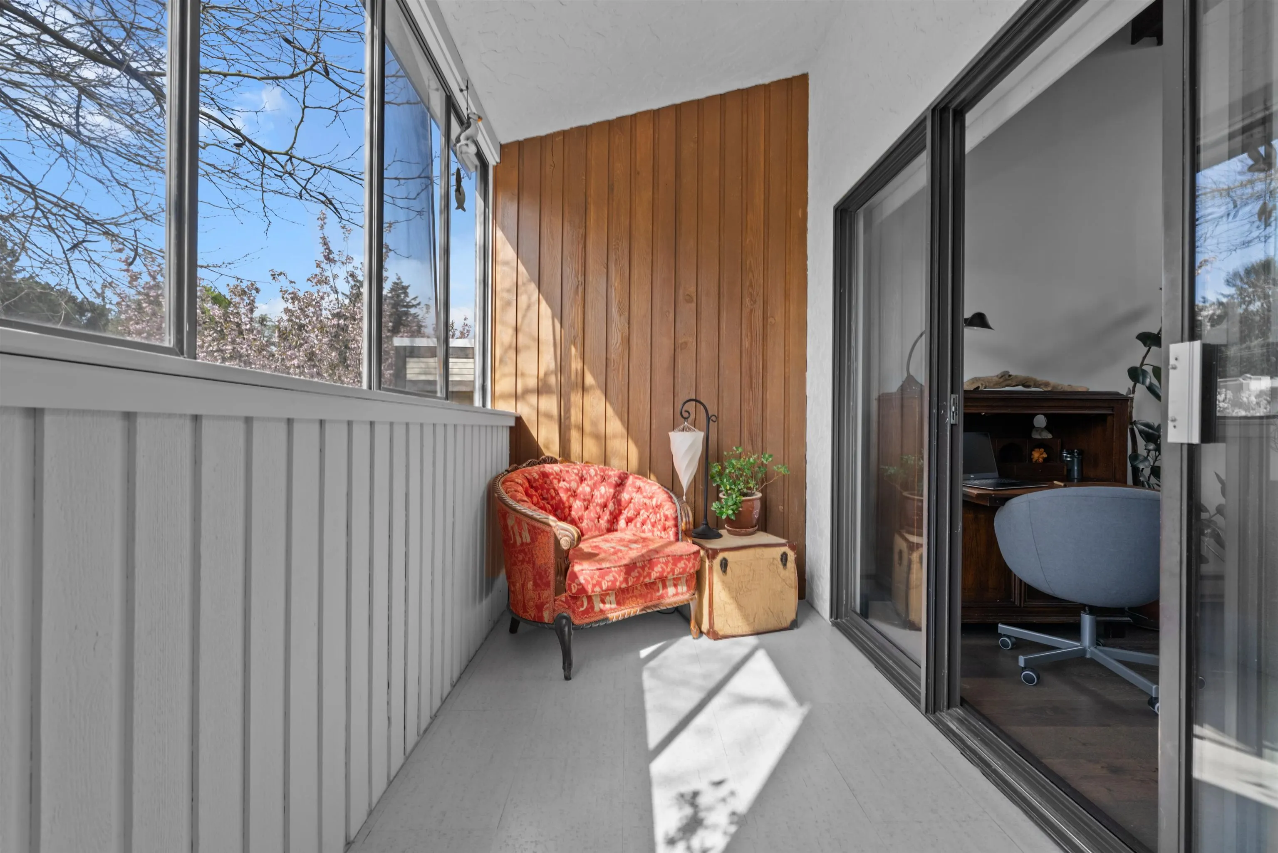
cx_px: 639
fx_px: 568
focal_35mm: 16
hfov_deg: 96.7
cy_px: 426
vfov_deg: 73.8
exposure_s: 1/30
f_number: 10
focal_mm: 16
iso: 500
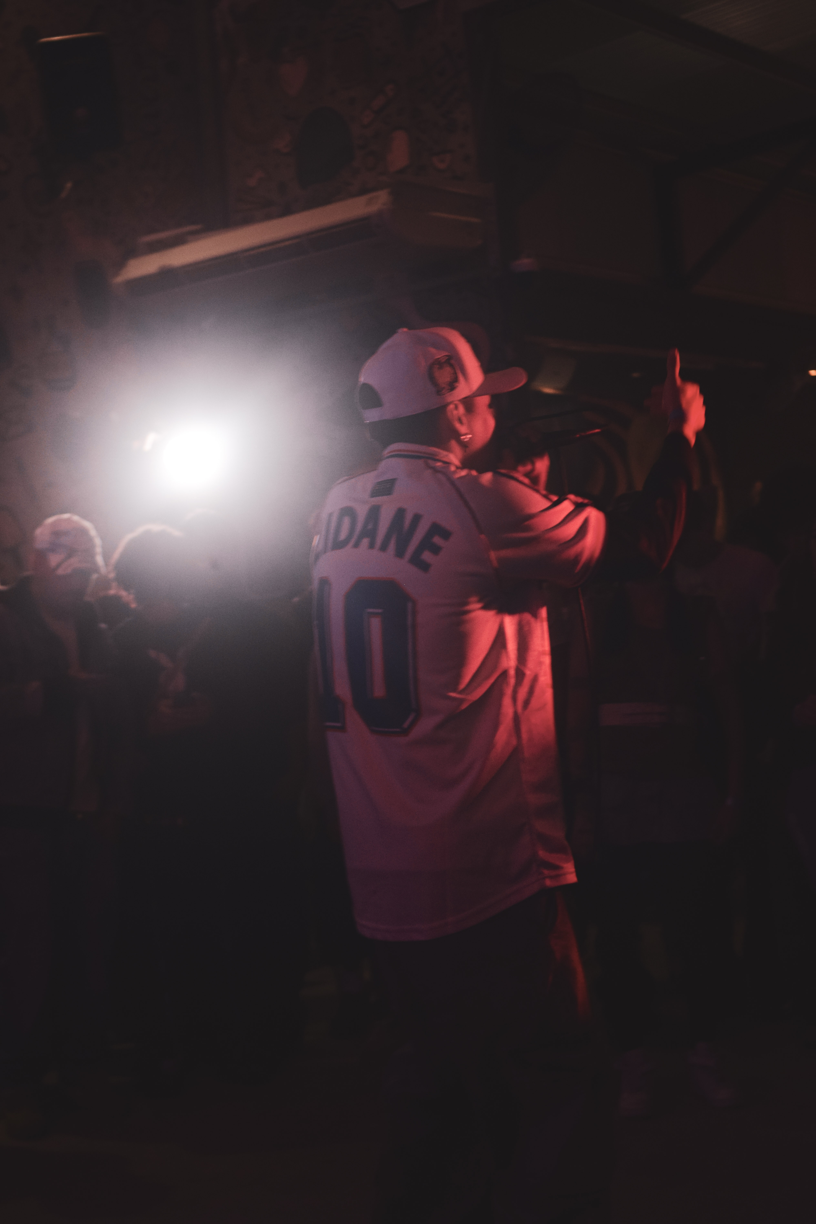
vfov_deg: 37.9
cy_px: 612
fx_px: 1785
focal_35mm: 52
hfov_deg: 25.8
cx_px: 408
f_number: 2.4
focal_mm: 35
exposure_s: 1/60
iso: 500
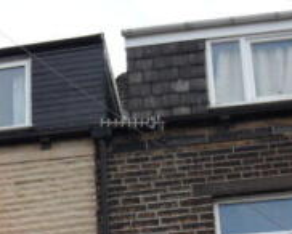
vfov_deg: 9.7
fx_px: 1350
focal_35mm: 156
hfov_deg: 12.1
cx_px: -47
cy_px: 310
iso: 80
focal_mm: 8.2
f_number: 3.8
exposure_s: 1/180
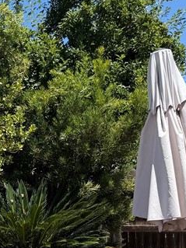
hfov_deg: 15.5
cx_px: -181
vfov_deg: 24.4
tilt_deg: -2.2
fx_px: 552
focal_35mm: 77
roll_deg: +2.1
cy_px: 234
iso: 80
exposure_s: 1/3759
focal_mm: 6.76
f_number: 1.78
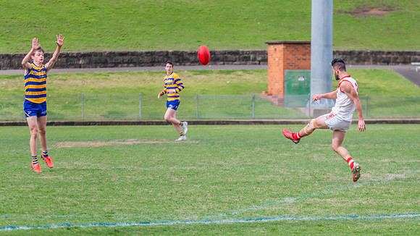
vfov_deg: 4.7
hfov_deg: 8.3
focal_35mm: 258
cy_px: 107
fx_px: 2874
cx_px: 304
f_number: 5.6
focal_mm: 170
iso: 800
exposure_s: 1/1600
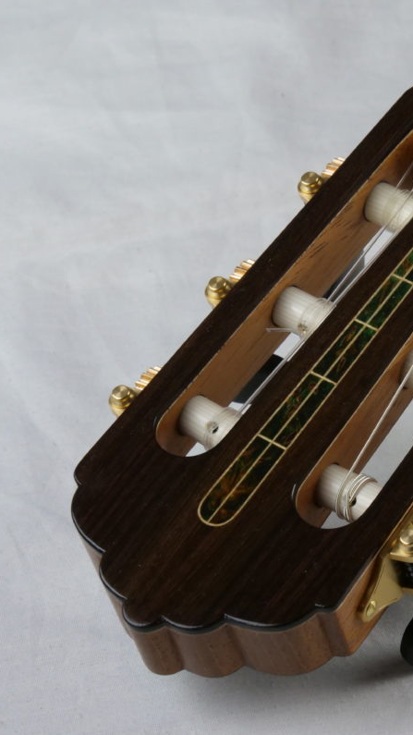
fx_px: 3077
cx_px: 394
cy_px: 369
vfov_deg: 13.6
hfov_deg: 7.7
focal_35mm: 158
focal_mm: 54
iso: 1600
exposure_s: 1/125
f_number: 11
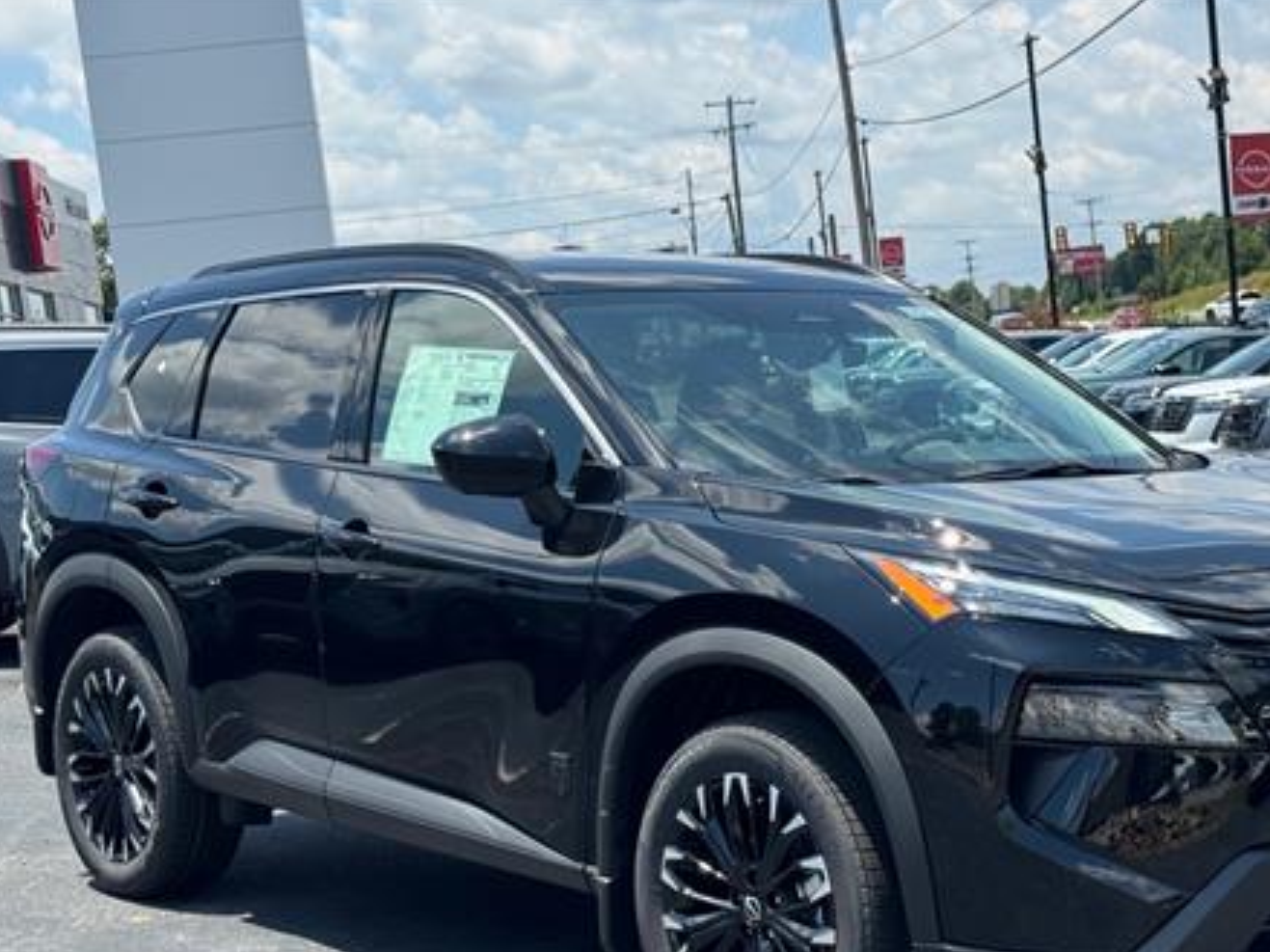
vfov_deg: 20.9
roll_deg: +7.3
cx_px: 767
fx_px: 2567
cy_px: 680
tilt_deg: -3.9
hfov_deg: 27.7
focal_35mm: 70
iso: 64
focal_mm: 6.76
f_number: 1.78
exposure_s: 1/2611
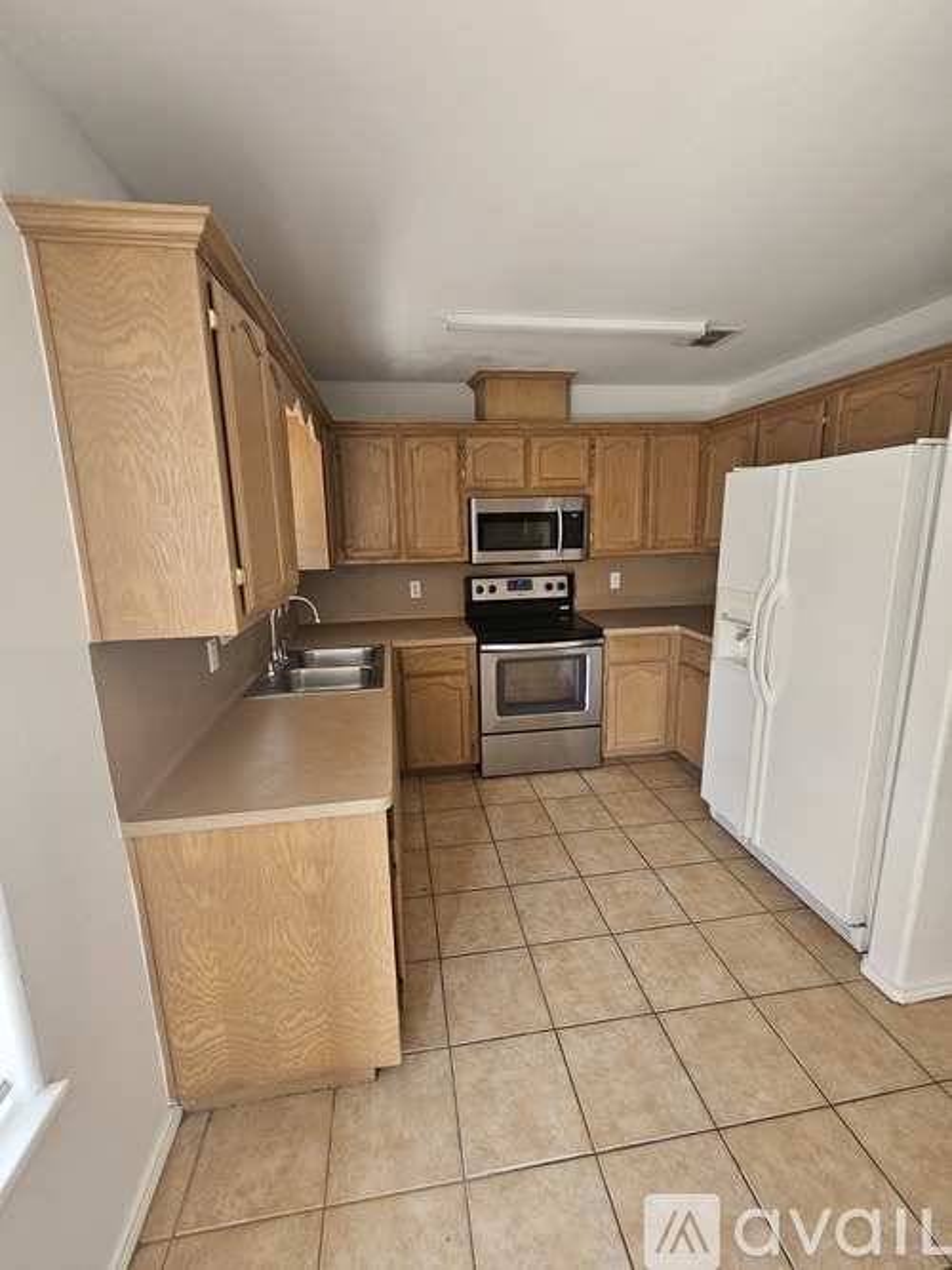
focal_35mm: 13
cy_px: 635
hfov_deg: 89.9
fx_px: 477
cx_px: 476
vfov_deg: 106.2
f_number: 2.2
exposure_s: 1/40
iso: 320
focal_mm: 2.2
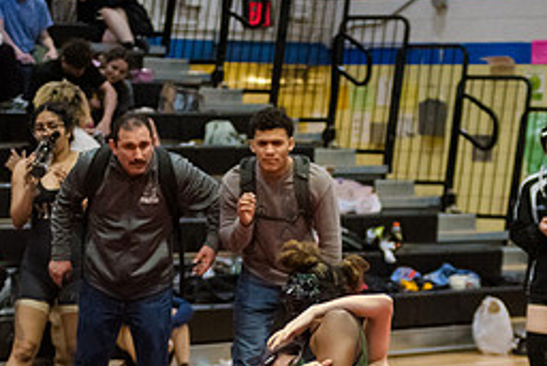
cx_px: 286
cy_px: 408
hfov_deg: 11.4
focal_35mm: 181
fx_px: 2752
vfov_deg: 7.5
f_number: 2.8
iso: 8000
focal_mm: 80
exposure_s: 1/800
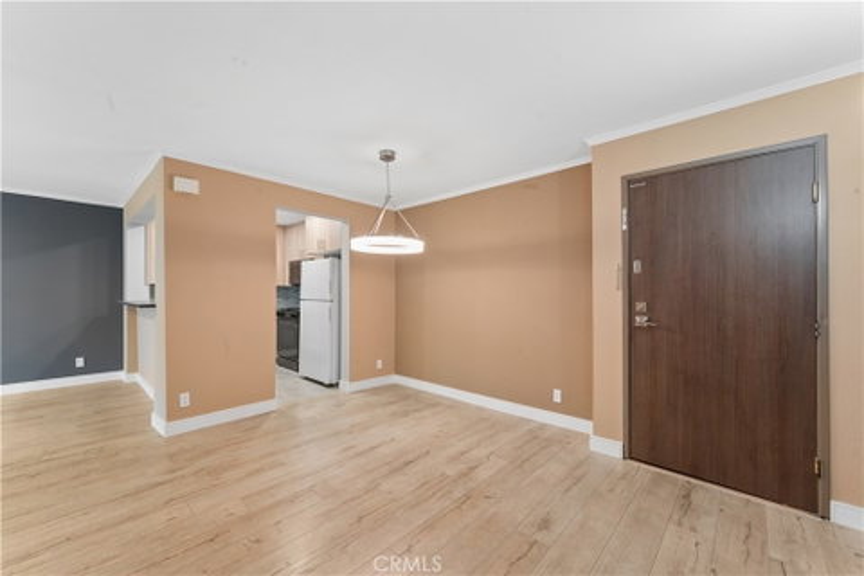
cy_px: 288
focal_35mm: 14
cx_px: 432
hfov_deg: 104.3
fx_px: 336
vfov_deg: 81.2
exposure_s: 1.6
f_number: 13
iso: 100
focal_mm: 14
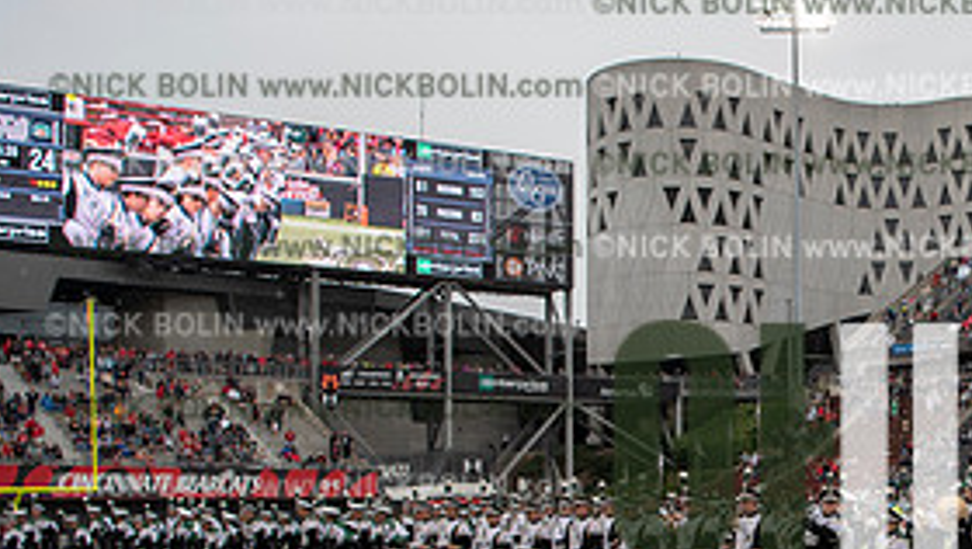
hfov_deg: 37.5
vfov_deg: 22.6
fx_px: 1341
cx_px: 857
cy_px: 488
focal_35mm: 52
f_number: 3.5
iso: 250
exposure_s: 1/800
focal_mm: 24
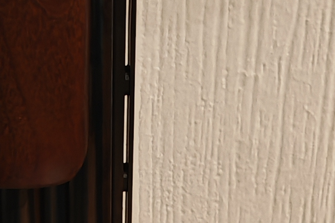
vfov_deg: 7.9
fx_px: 1572
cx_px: 63
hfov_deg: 12.1
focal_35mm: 169
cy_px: 381
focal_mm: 6.83
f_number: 2
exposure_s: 1/50
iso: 640
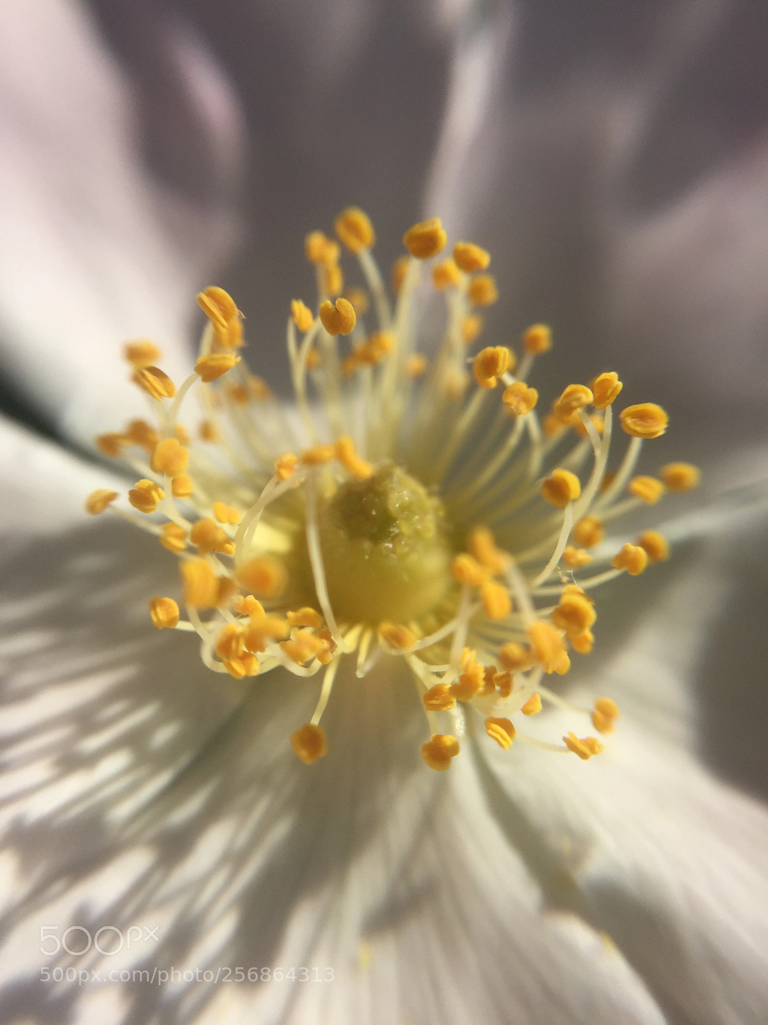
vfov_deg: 61.7
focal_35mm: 29
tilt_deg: -19.1
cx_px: 384
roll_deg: +9.8
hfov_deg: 48.2
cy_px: 512
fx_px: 858
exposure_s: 1/4405
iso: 32
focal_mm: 4.15
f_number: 2.2
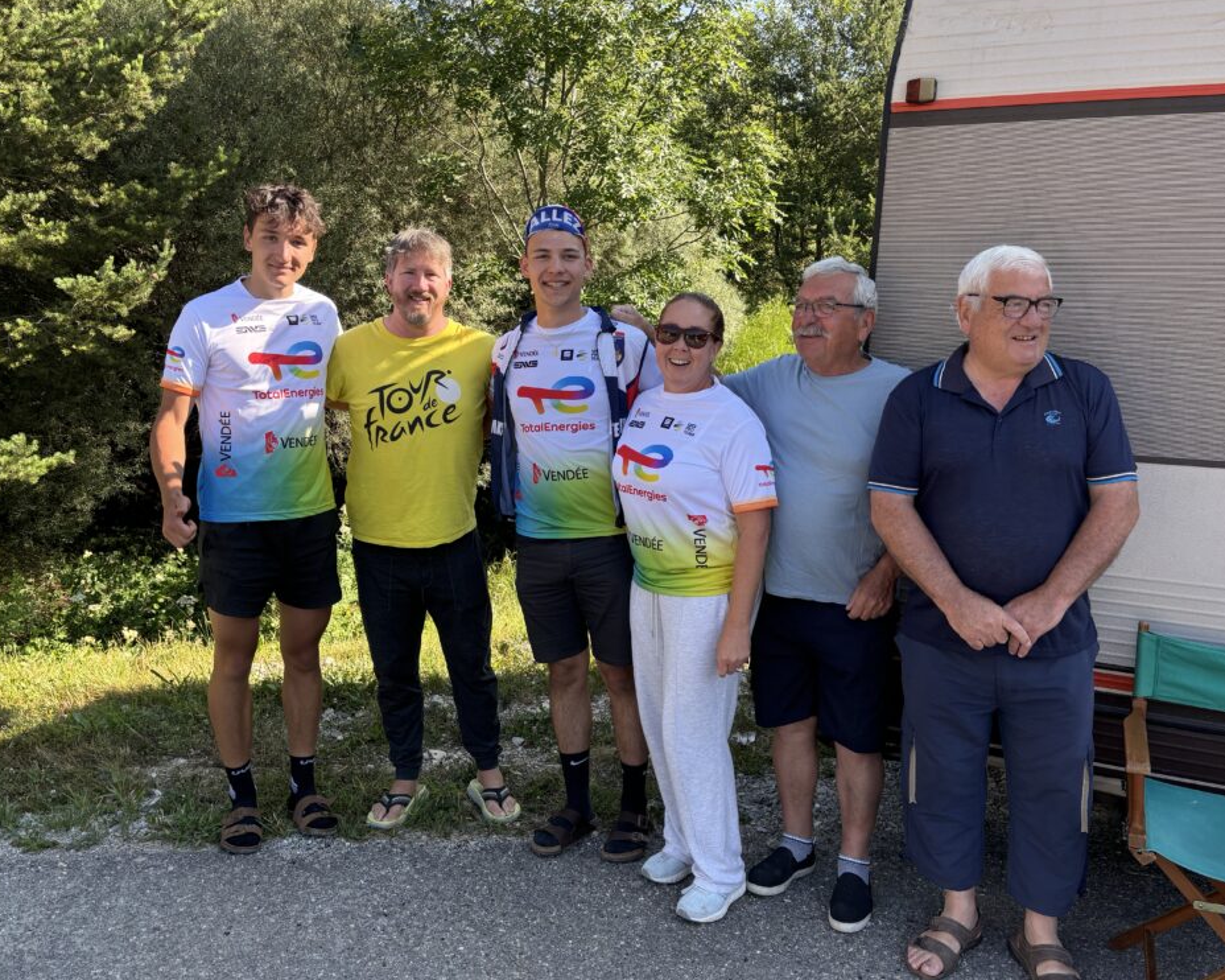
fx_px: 1015
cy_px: 494
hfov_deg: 62.2
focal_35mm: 28
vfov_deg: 51.5
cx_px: 601
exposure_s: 1/641
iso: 50
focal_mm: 5.96
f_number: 1.6
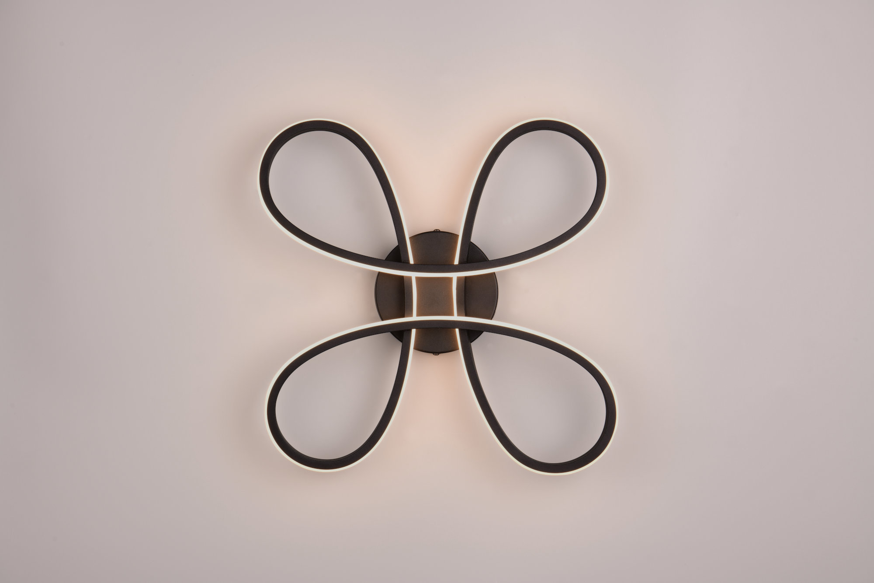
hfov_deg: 28.8
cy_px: 292
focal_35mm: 70
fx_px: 1699
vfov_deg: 19.5
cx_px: 437
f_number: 14
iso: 100
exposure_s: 1/13
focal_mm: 70
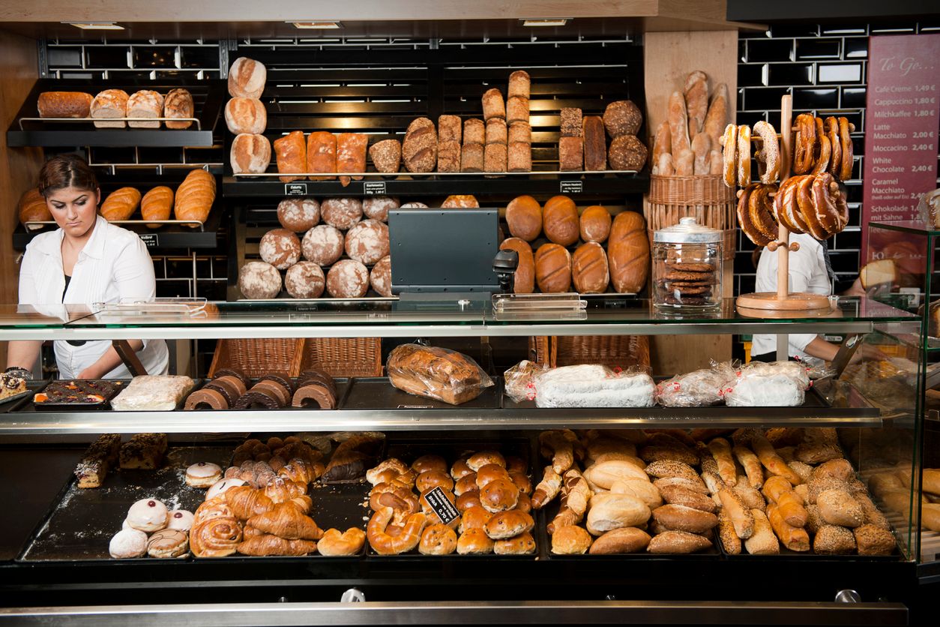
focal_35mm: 48
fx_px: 1253
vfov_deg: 28.1
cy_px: 314
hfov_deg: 41.1
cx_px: 470
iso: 80
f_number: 4
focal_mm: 48
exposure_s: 1/125
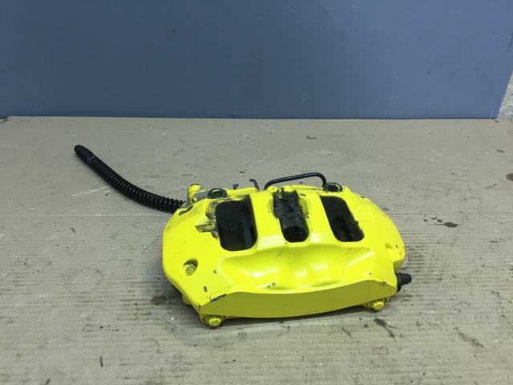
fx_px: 430
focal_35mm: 29
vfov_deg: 48.2
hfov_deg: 61.7
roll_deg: -2.1
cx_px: 256
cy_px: 192
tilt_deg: -29.1
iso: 50
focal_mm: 4.15
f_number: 2.2
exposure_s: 1/33
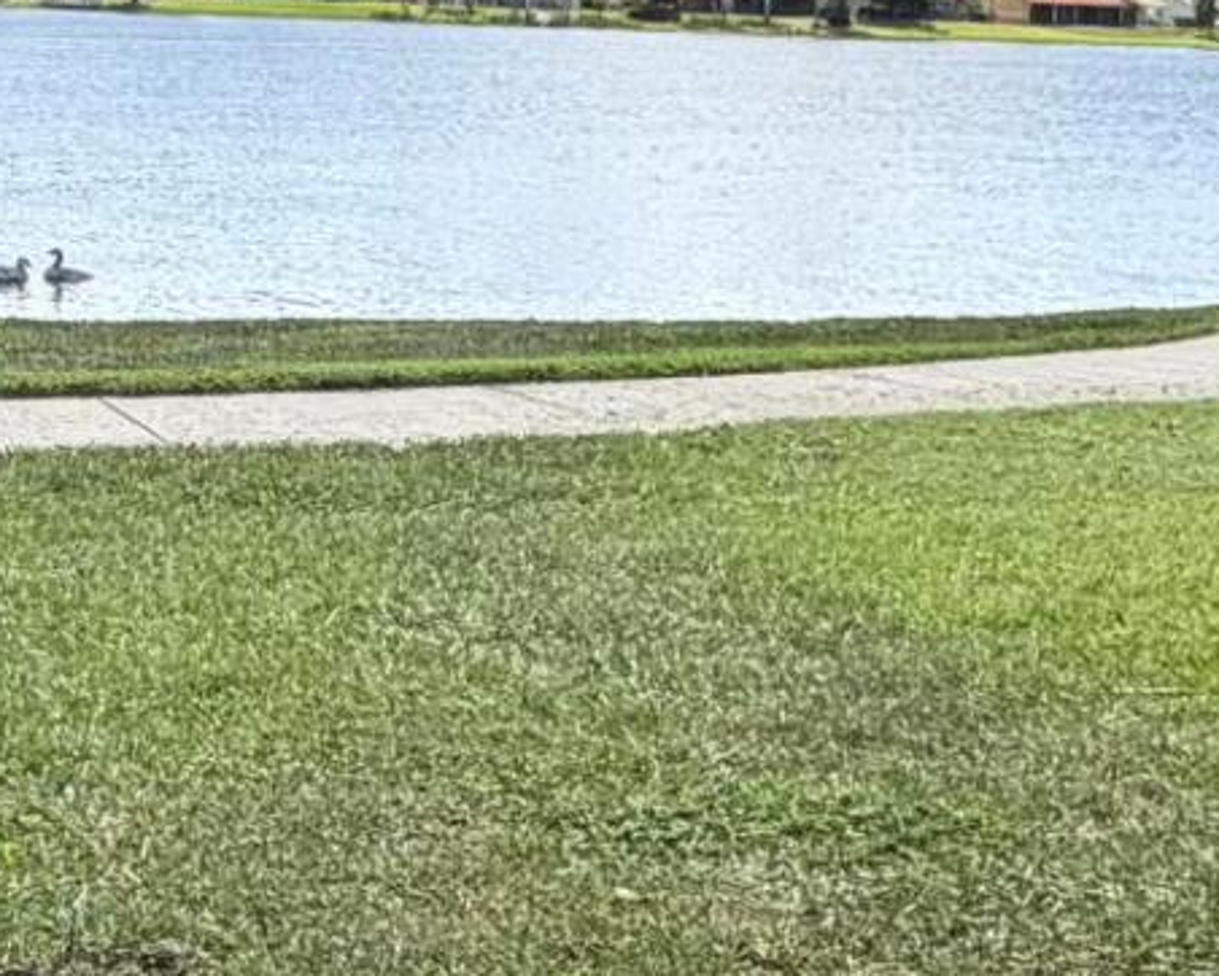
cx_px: 332
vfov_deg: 17.6
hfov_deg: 21.8
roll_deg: -1.4
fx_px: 3140
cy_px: 243
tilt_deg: -4.4
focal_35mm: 87
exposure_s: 1/955
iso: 20
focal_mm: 2.22
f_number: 2.2
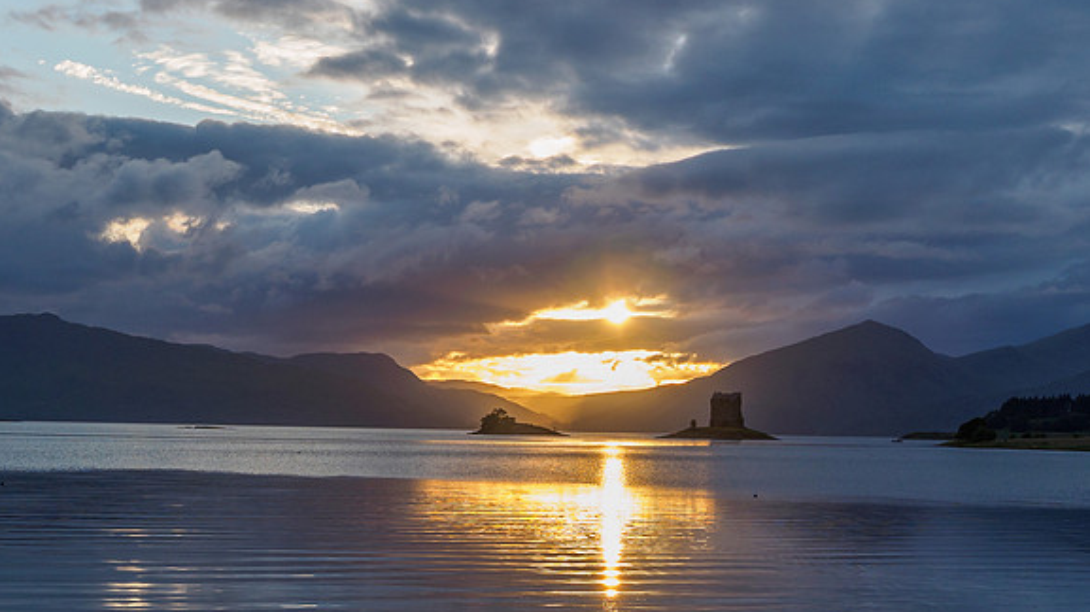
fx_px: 1907
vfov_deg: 17.8
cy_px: 600
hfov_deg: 31.9
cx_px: 538
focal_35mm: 66
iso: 200
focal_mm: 18
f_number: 7.1
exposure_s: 1/125
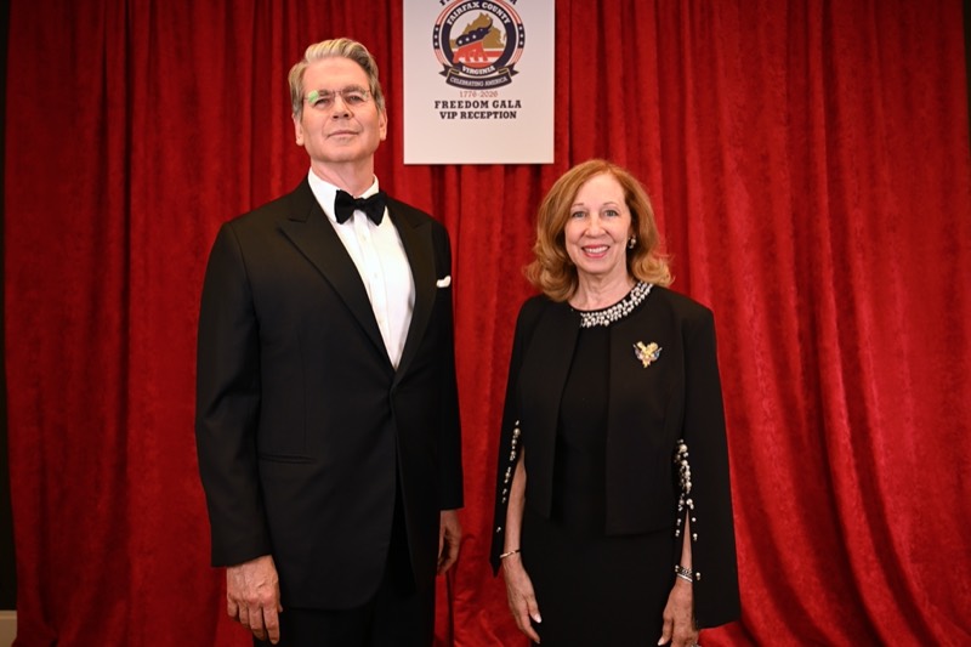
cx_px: 486
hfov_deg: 56.5
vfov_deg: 39.4
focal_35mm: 34
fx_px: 903
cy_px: 324
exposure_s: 1/125
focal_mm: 33.5
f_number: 4
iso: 640
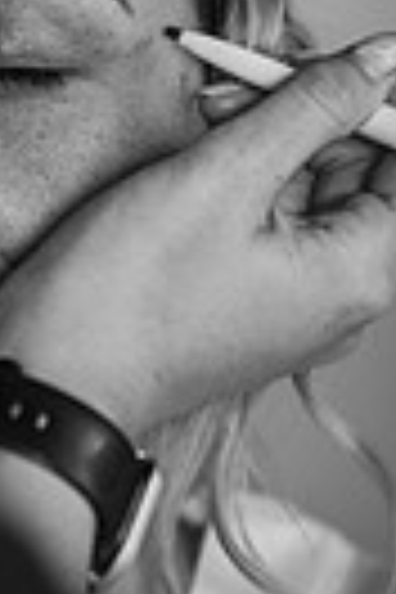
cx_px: -25
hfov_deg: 4.7
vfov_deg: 7.1
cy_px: 40
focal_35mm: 289
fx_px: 4768
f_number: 2.5
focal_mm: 85
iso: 110
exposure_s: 1/200
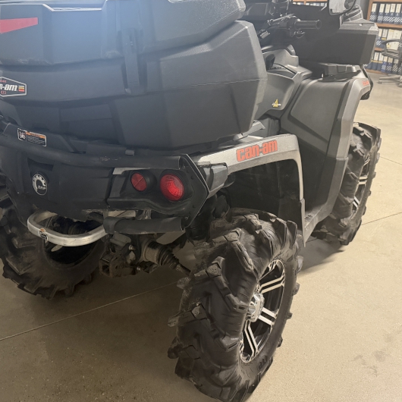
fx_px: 420
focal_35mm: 32
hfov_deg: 50.9
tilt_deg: -24.8
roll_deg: +1.6
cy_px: 188
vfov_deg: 51.1
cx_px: 166
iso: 800
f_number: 1.78
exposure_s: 1/60
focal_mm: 6.76
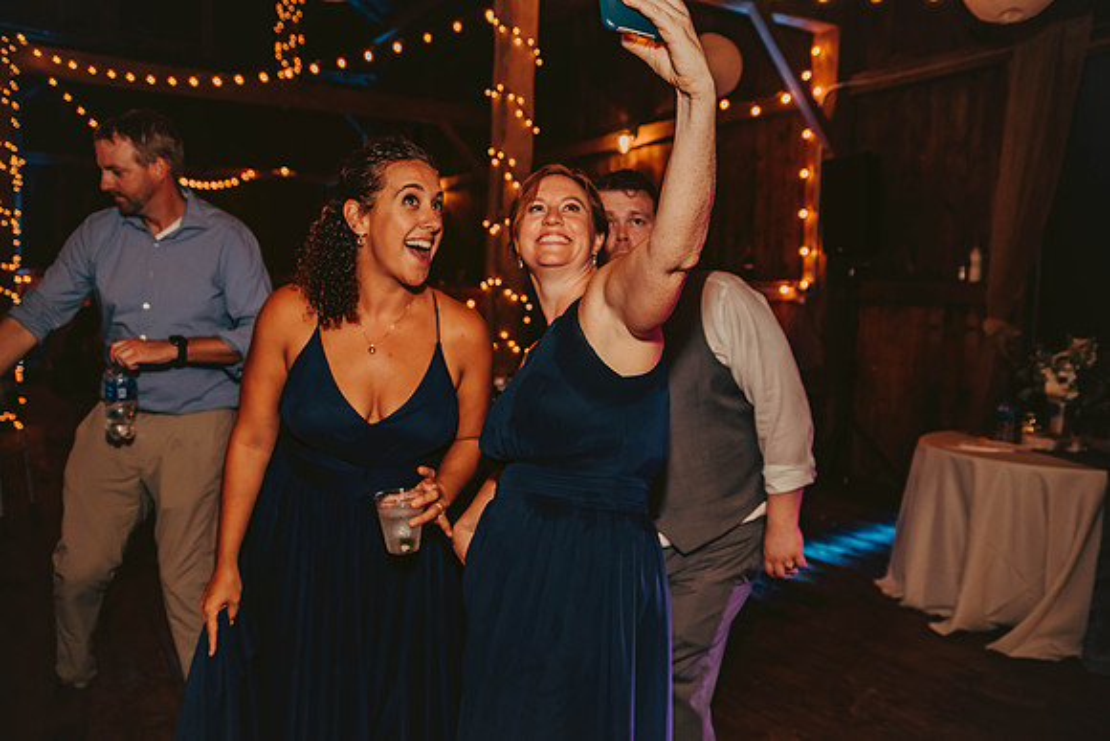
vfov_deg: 46.4
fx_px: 863
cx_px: 555
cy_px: 370
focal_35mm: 28
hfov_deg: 65.5
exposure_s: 1/160
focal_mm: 28
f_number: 2.8
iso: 1000
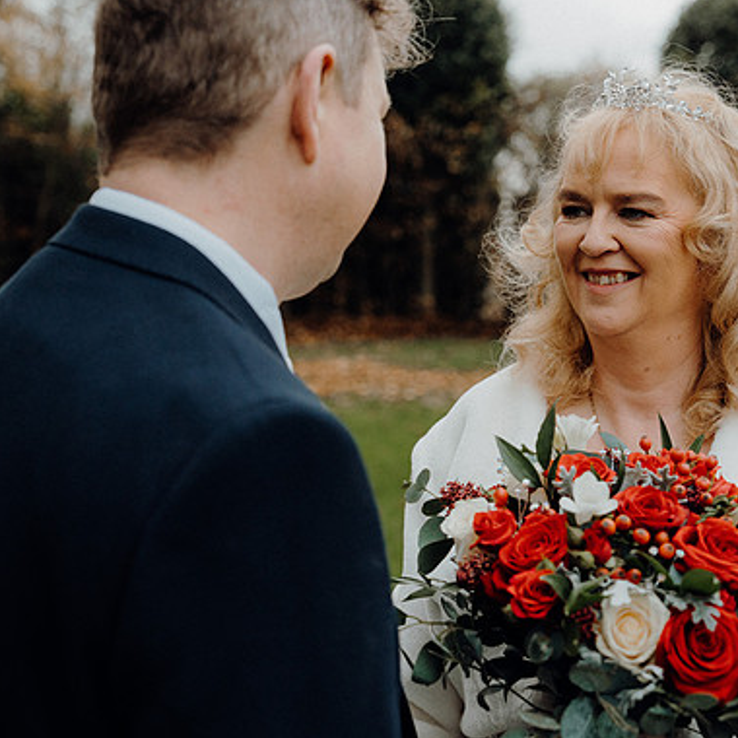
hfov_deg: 28.1
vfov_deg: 28.2
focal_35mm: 61
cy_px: 368
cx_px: 449
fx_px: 1471
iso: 1600
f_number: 3.5
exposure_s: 1/250
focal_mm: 47
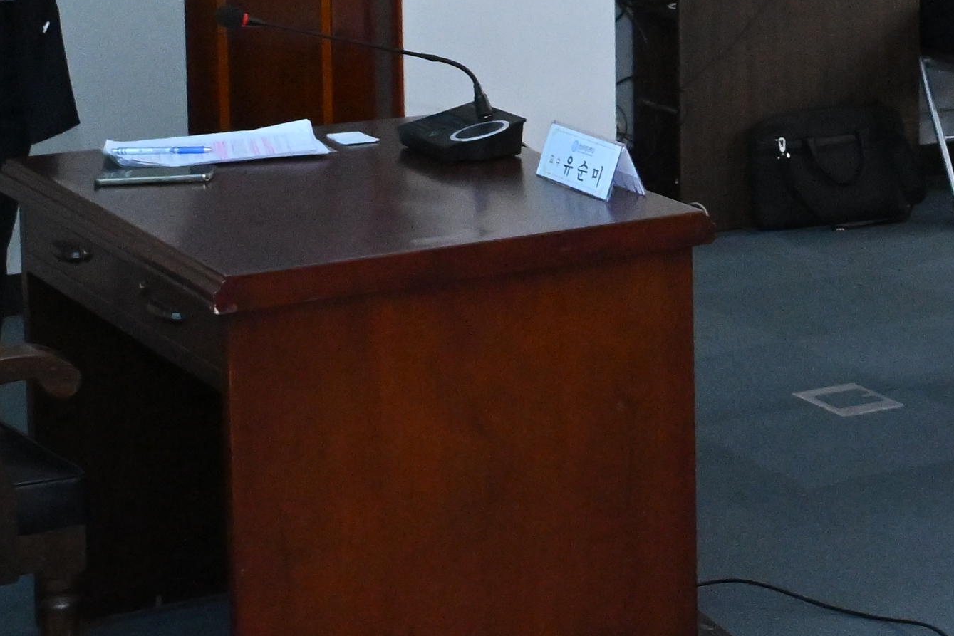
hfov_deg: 16.5
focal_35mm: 111
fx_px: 2942
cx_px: 1487
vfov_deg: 12.1
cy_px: -76
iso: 4000
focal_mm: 24
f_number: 6.3
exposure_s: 1/200
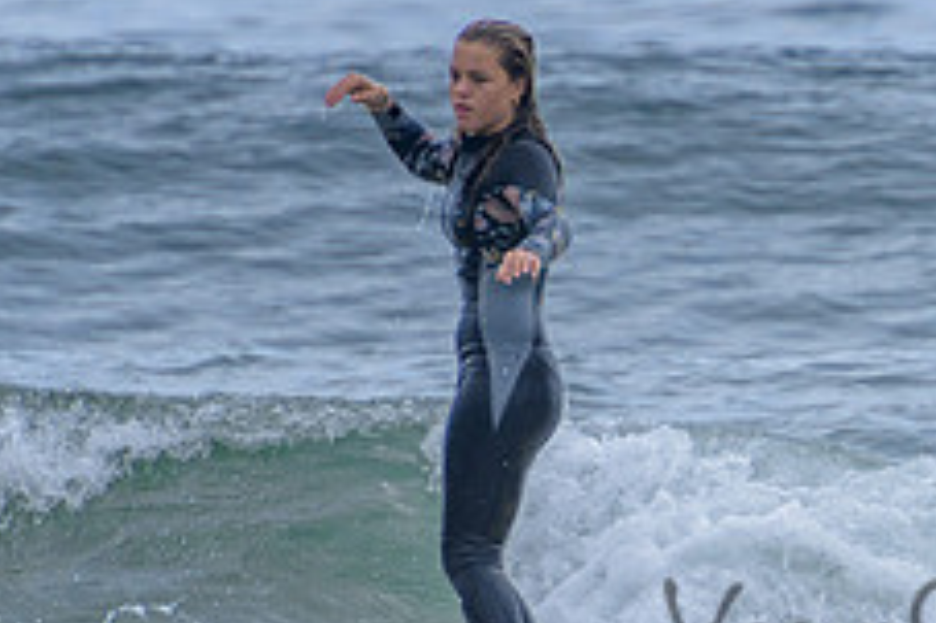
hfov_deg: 1.6
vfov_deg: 1.1
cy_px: 428
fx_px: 32579
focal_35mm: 1254
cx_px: 1359
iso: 200
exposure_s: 1/1600
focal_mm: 400
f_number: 5.6
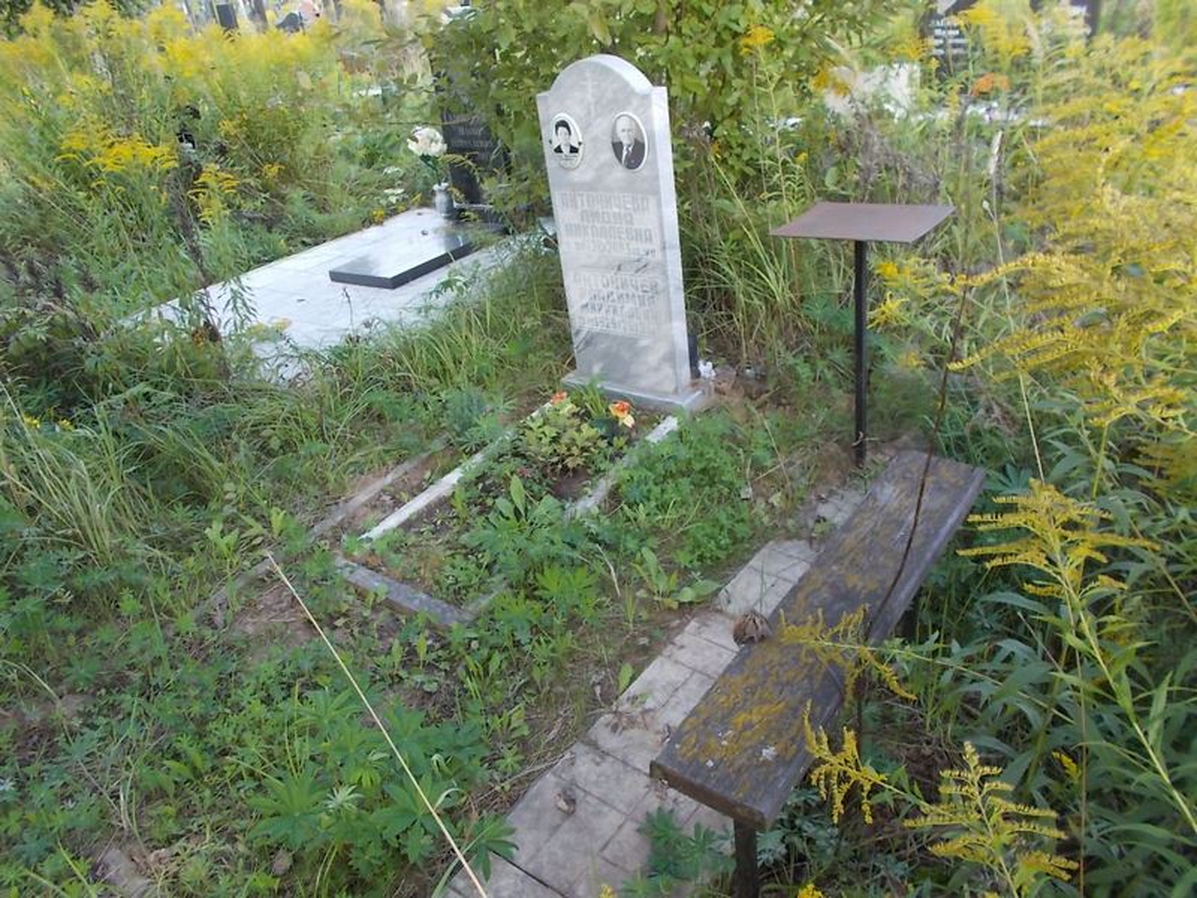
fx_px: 899
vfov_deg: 53.1
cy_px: 449
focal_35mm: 26
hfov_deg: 67.3
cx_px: 598
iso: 80
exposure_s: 1/50
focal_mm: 4.6
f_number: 3.2
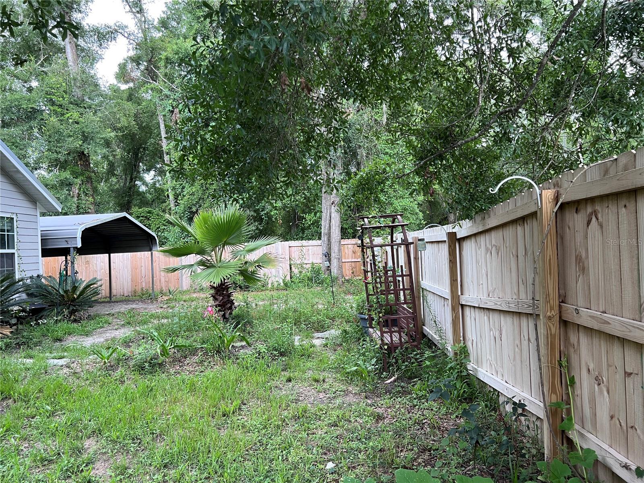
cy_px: 242
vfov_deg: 53.1
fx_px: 484
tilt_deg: +0.4
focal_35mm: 26
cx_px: 322
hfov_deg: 67.3
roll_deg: +2.3
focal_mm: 5.7
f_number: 1.5
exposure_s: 1/94
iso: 125
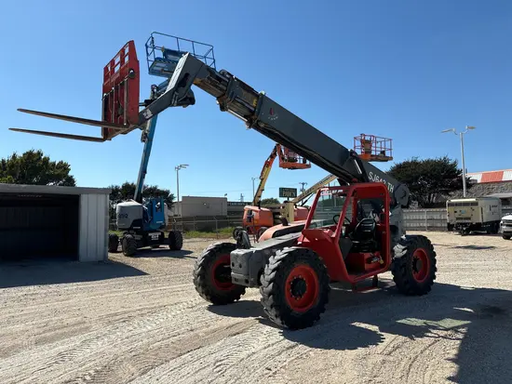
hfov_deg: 67.3
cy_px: 192
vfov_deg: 53.1
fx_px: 385
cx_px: 256
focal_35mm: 26
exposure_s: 1/4425
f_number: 1.6
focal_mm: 5.96
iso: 50
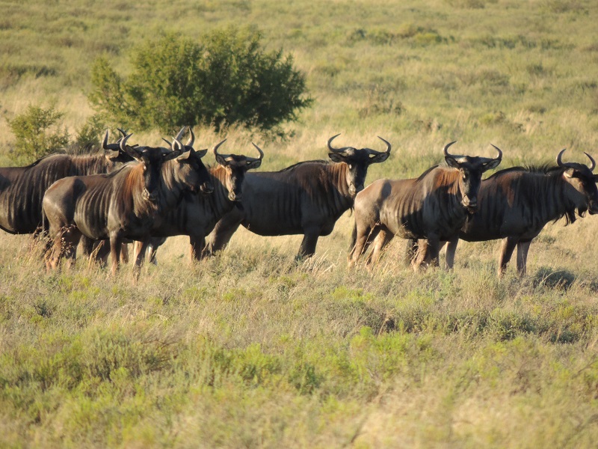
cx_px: 299
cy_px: 224
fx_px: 17275
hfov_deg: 2.0
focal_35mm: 1000
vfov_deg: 1.5
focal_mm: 180
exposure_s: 1/320
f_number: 5.9
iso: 400
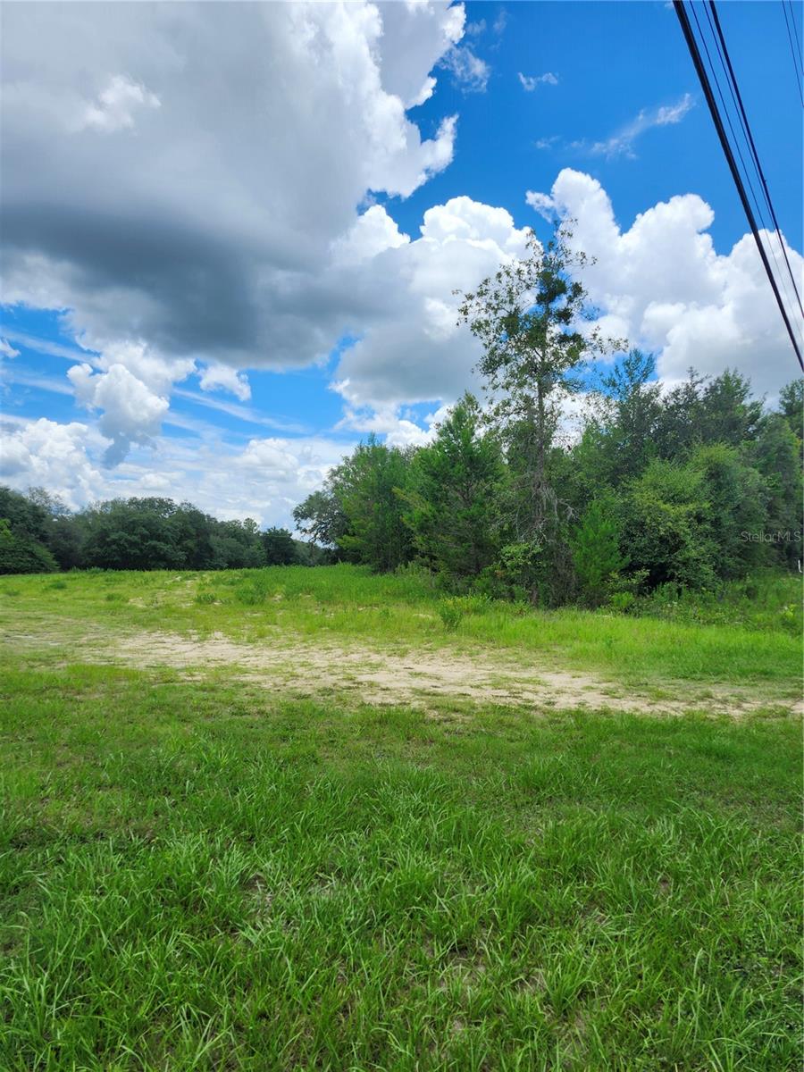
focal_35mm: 23
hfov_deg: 58.9
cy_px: 536
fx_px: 712
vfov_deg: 73.9
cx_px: 402
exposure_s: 1/2027
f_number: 1.8
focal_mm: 5.54
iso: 25
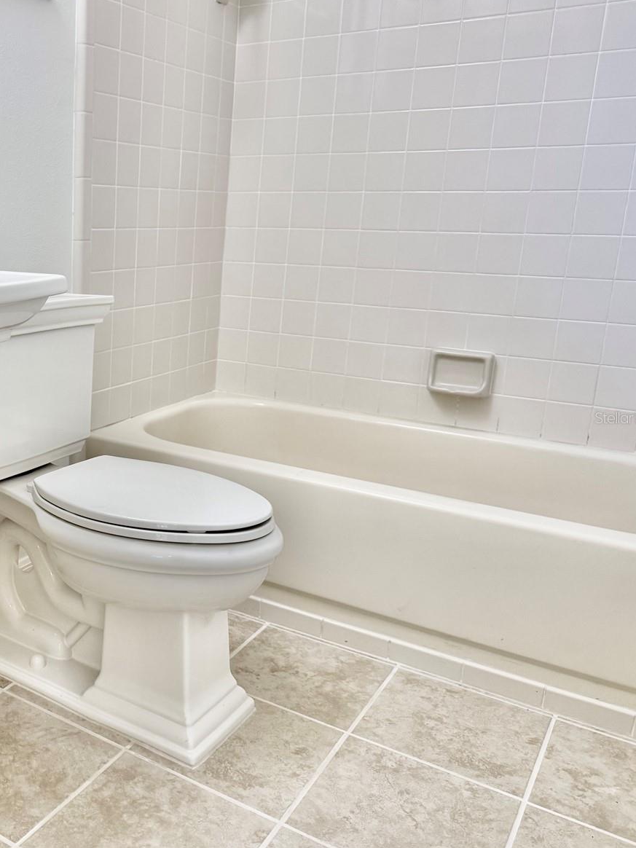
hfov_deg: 40.2
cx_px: 81
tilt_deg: -13.5
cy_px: 417
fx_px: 808
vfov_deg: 55.4
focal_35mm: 33
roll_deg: -1.4
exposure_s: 1/120
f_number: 1.78
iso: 200
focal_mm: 6.76
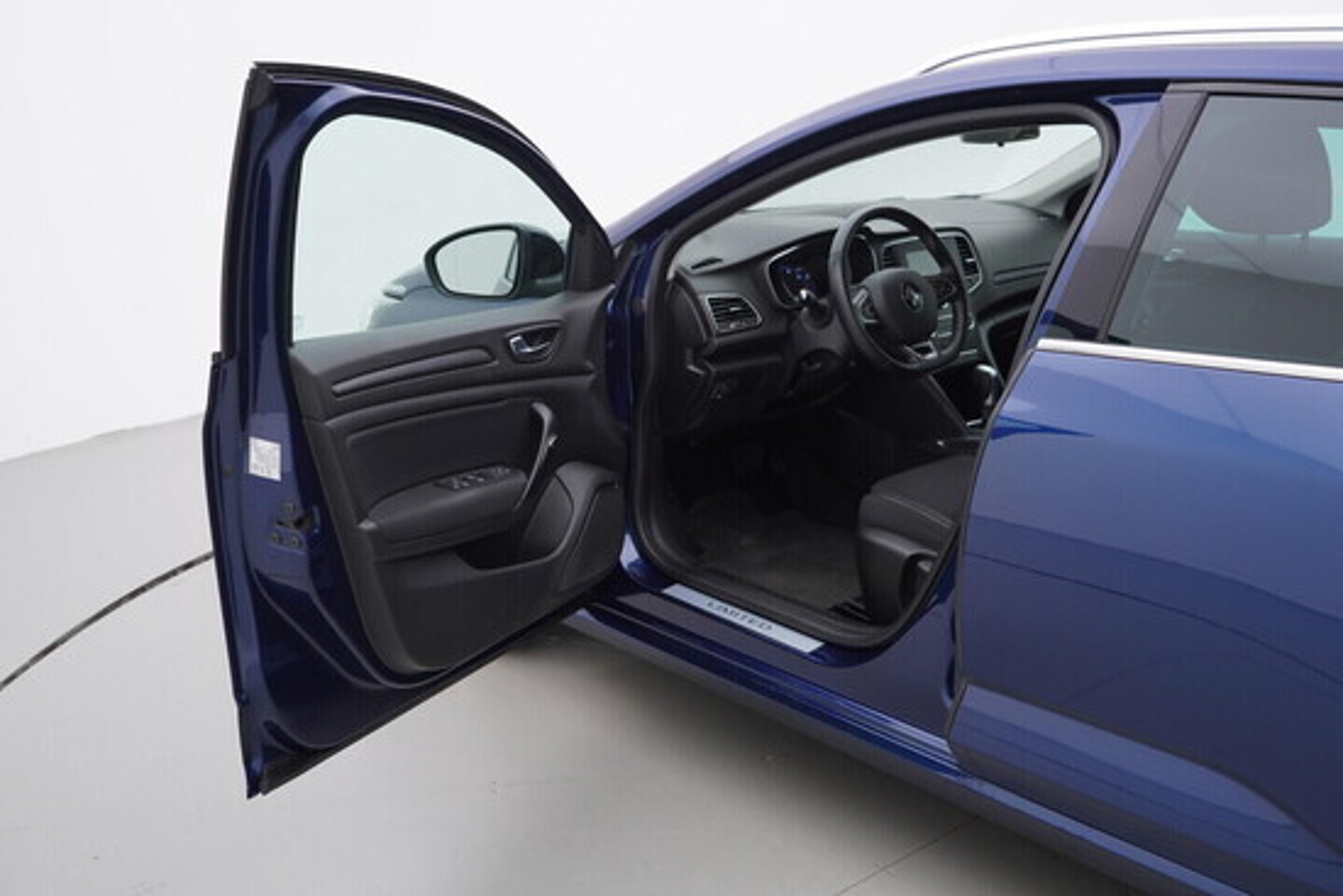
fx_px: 1343
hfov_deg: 53.1
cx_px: 672
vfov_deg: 36.9
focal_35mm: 36
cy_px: 448
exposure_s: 1/60
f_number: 3.5
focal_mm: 24
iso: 125
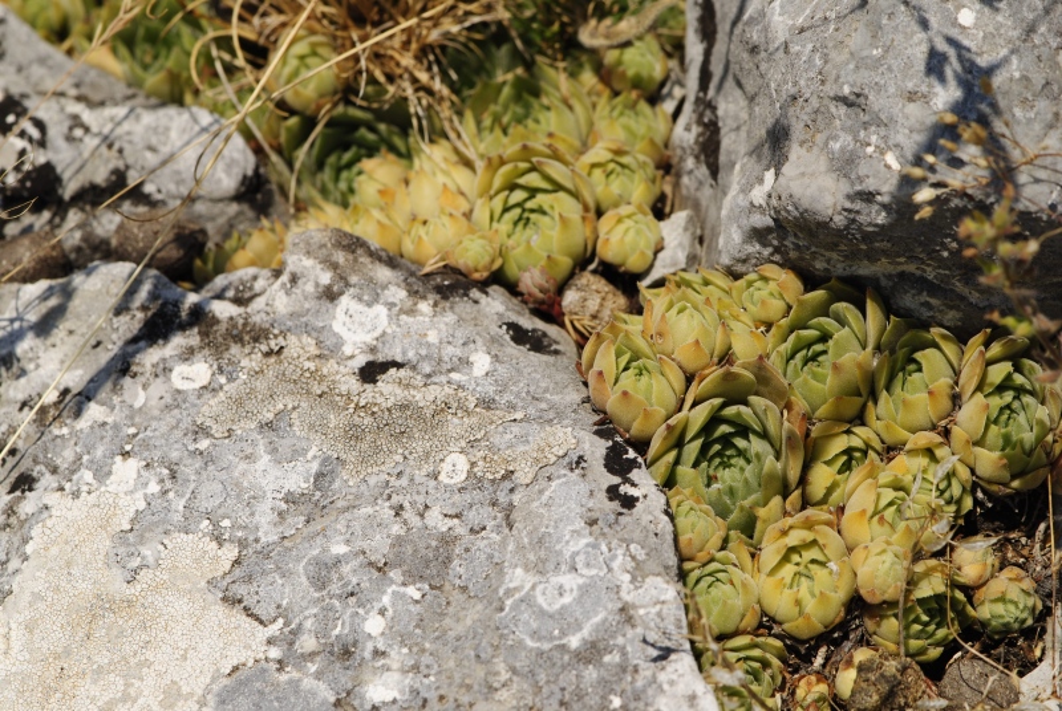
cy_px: 356
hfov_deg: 16.0
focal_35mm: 128
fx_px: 3767
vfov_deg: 10.8
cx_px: 531
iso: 100
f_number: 9
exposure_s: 1/400
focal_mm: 85
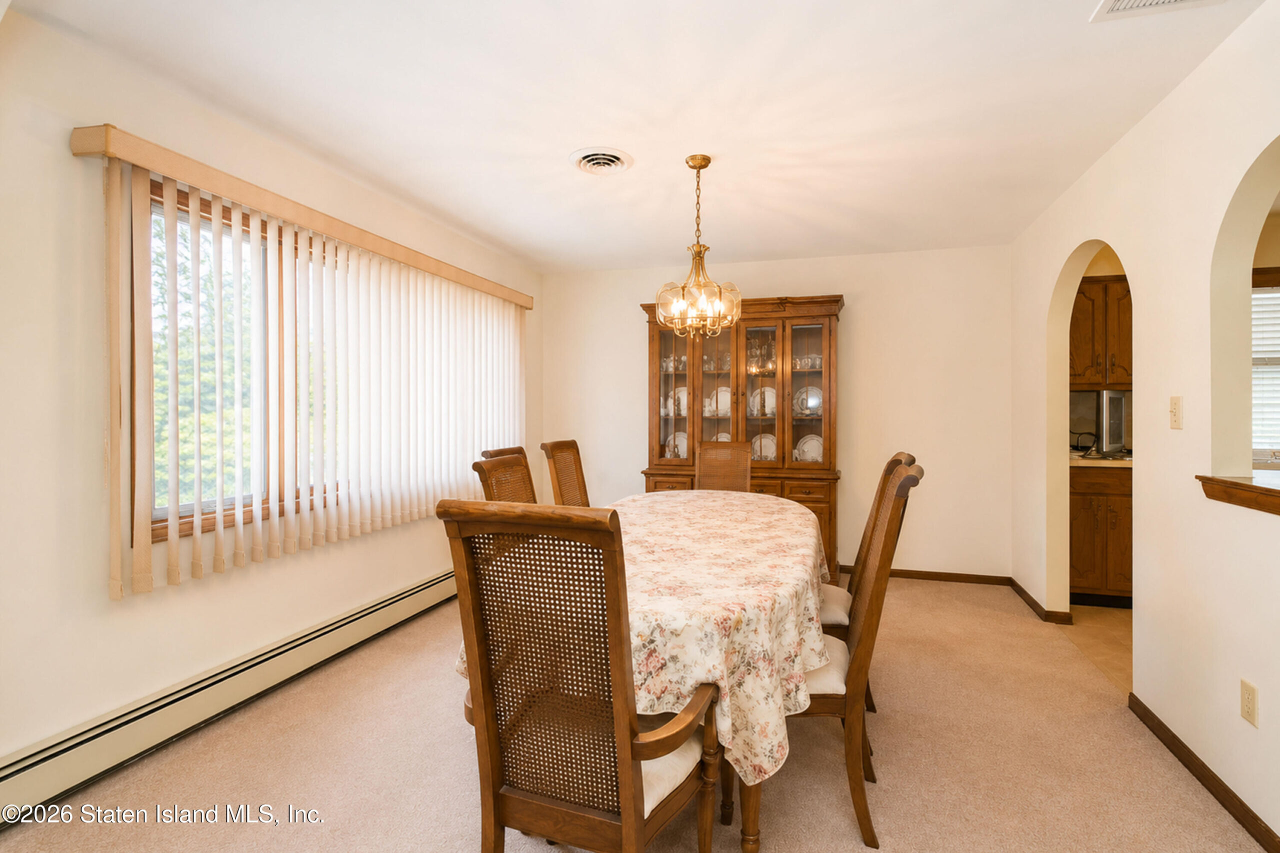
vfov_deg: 77.3
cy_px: 426
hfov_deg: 100.4
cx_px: 640
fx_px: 533
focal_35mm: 15
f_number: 7.1
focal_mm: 10
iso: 2000
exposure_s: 1/60
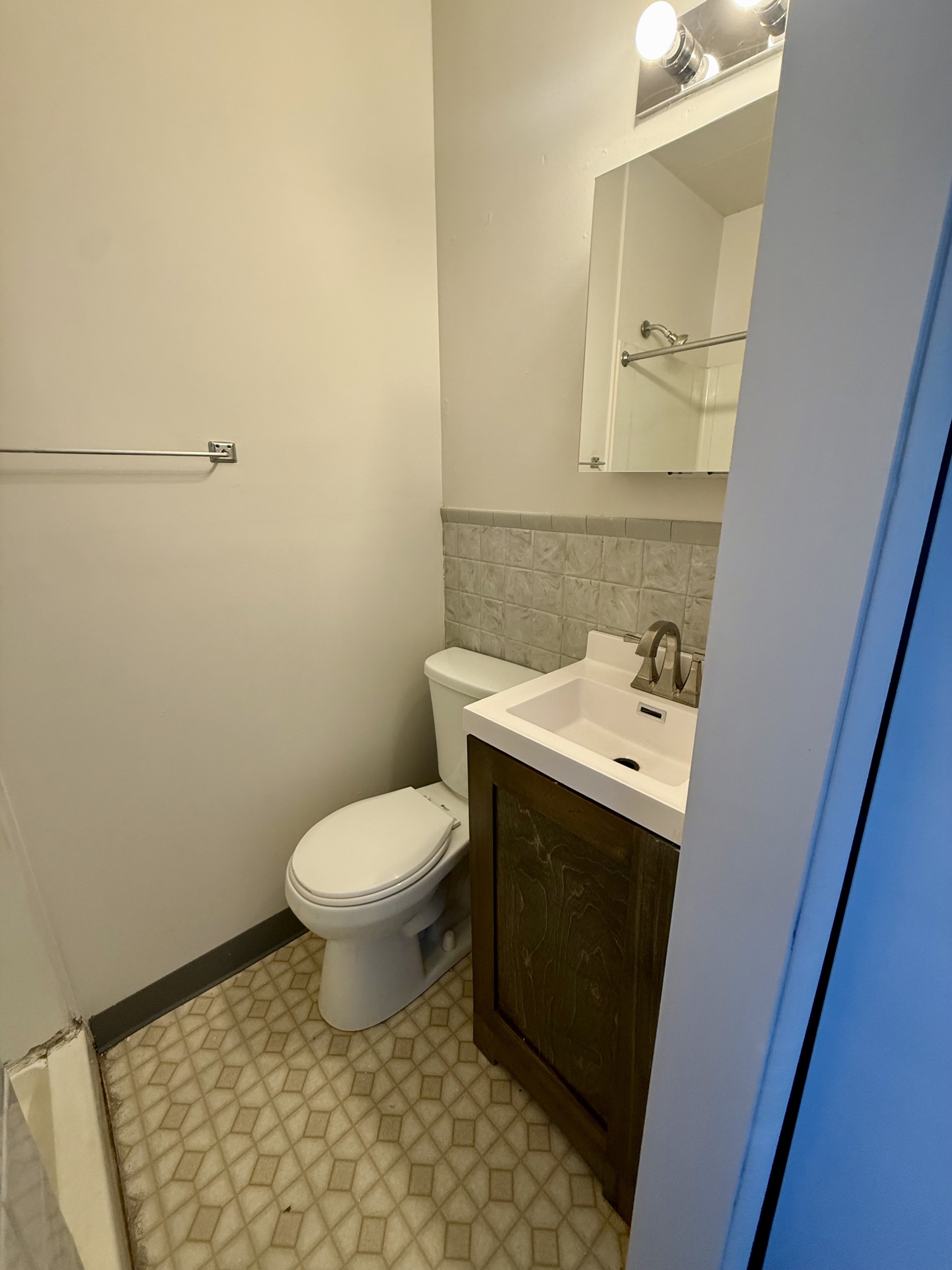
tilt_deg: -16.8
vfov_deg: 102.1
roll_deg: +0.5
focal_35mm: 14
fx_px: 513
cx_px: 476
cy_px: 635
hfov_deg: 85.7
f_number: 2.2
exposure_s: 1/120
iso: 200
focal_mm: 2.22
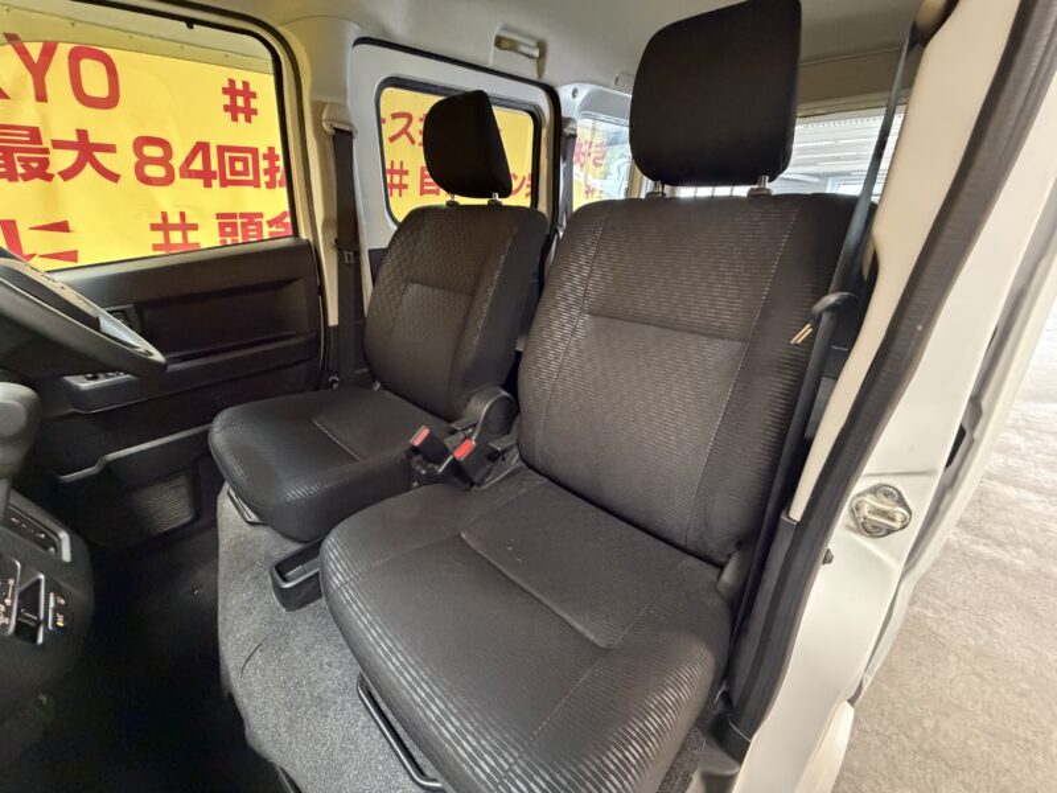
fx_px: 427
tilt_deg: -23.1
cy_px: 396
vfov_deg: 85.7
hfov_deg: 102.1
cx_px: 528
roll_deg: +0.0
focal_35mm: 14
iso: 800
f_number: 2.2
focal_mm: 2.22
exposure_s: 1/50
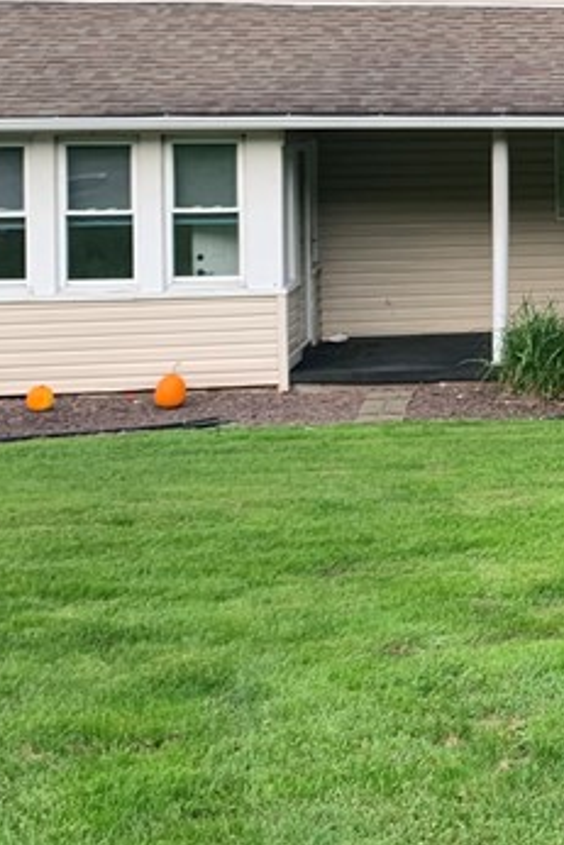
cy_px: 147
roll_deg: +0.7
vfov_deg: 24.9
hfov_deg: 15.7
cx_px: 859
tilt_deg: -1.3
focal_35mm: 80
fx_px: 1878
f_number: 1.8
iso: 32
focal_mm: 4.25
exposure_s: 1/122
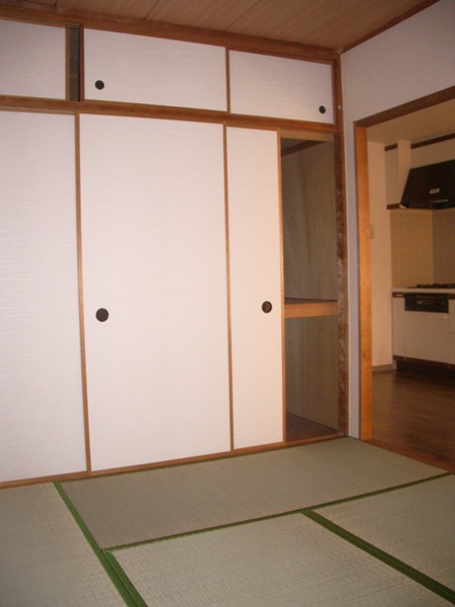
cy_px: 304
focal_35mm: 35
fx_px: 613
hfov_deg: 40.7
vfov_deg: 52.6
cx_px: 228
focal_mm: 5.8
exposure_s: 1/40
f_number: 2.6
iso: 160
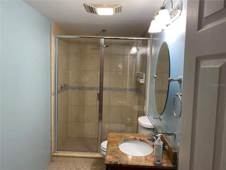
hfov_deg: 67.3
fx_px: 170
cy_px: 85
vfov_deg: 53.1
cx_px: 113
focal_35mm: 26
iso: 100
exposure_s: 1/60
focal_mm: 4.25
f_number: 1.8
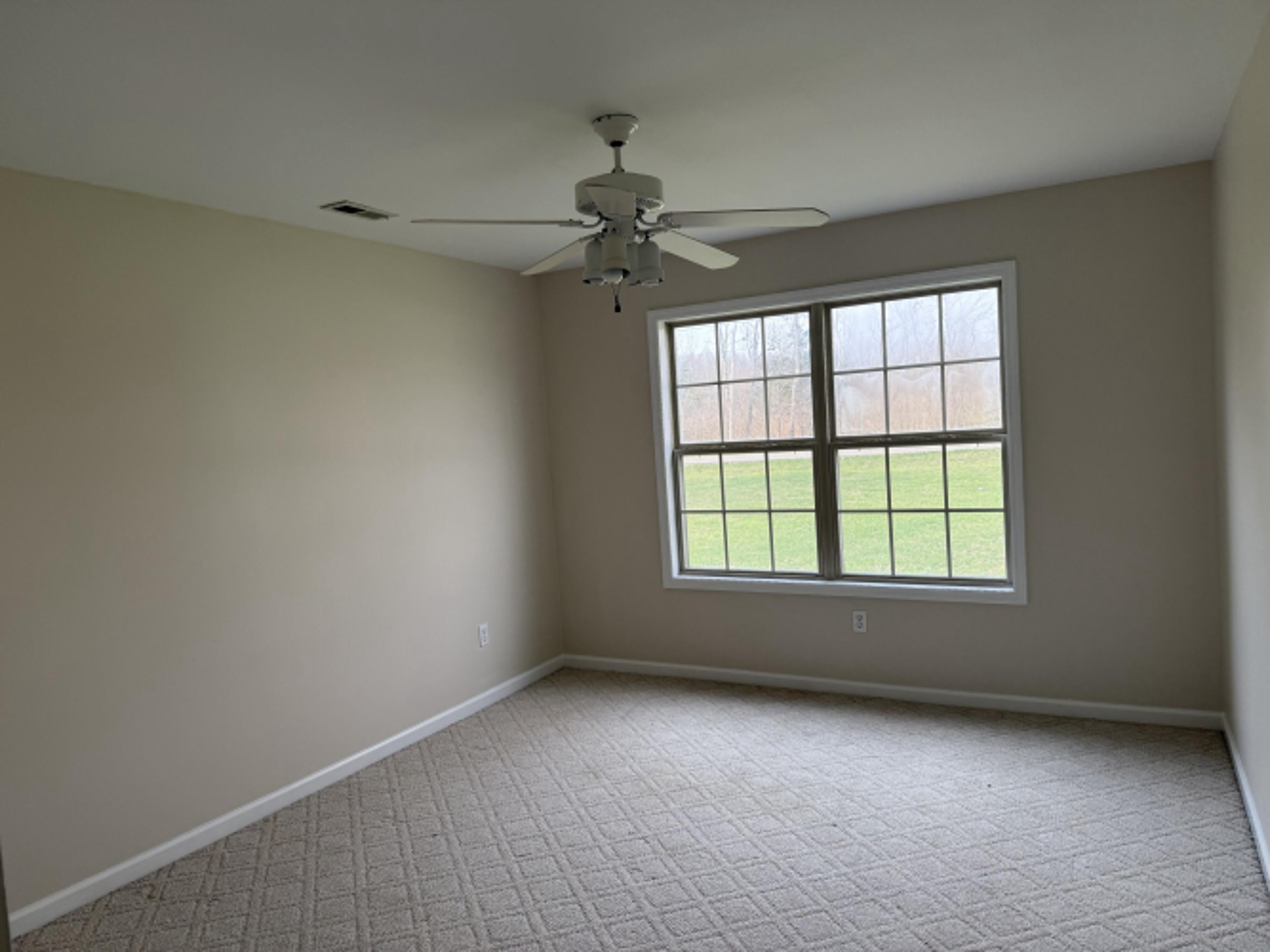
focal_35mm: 24
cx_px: 635
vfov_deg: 56.8
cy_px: 476
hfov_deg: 71.6
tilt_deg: -2.6
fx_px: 880
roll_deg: +3.5
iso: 100
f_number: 1.78
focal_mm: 6.76
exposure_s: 1/385
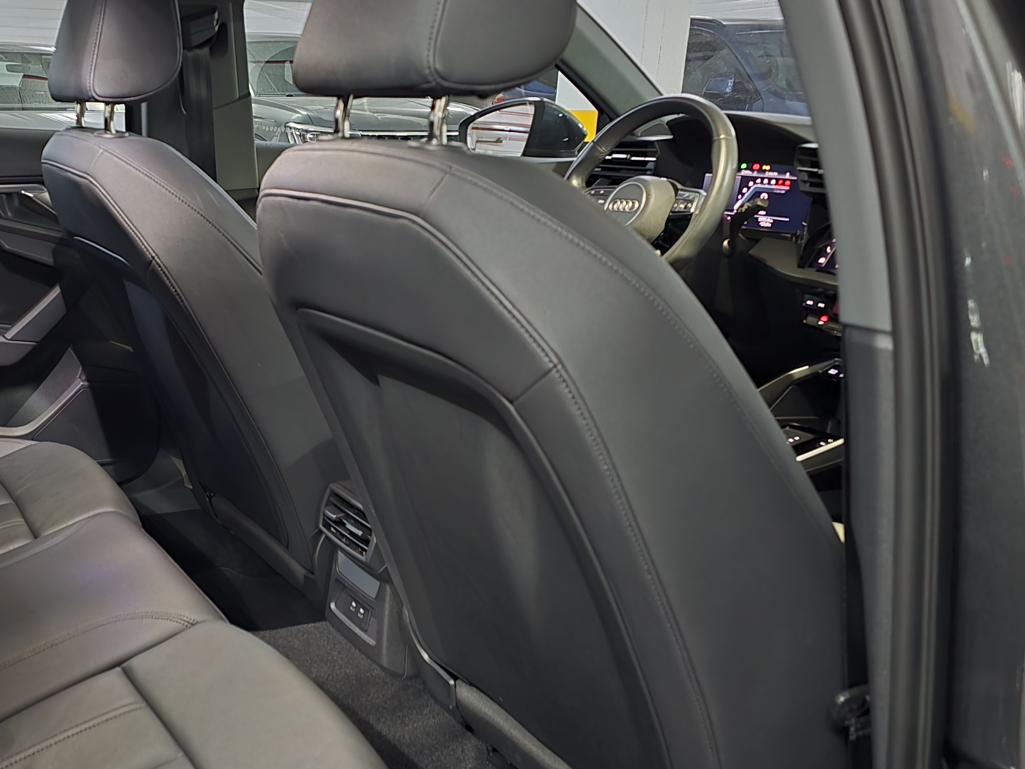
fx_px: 1125
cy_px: 413
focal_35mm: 38
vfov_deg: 37.7
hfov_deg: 46.8
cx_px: 232
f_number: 1.7
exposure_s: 1/17.2
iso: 2500
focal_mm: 6.3
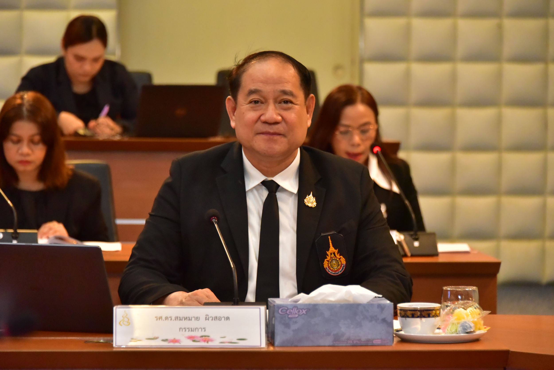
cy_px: 185
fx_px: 2617
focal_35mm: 170
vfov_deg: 8.1
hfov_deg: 12.1
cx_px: 277
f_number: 5.6
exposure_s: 1/200
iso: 8000
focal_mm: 170
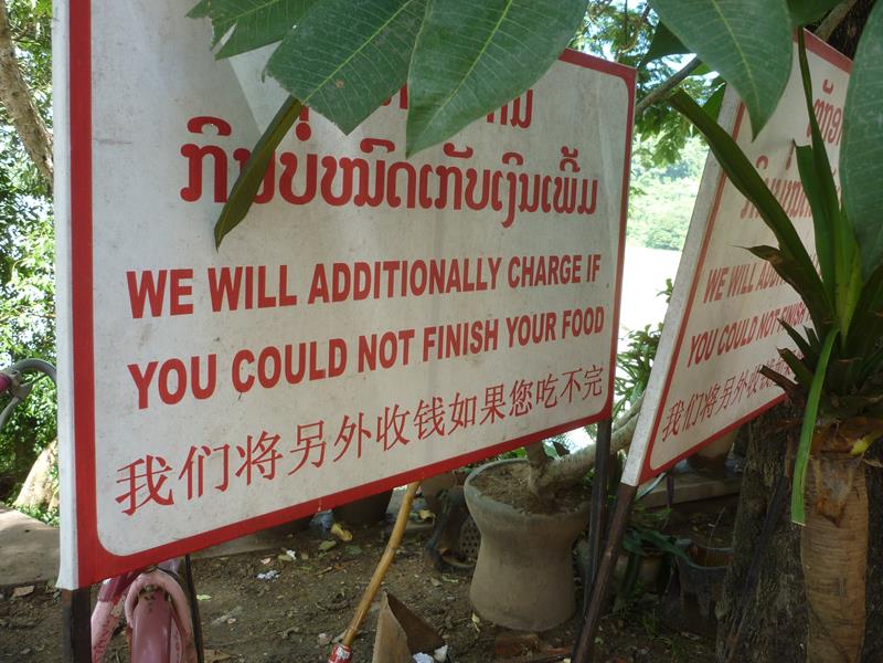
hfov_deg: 55.4
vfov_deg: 42.9
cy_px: 332
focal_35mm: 33
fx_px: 842
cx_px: 442
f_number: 2.8
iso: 80
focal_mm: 5.5
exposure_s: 1/100
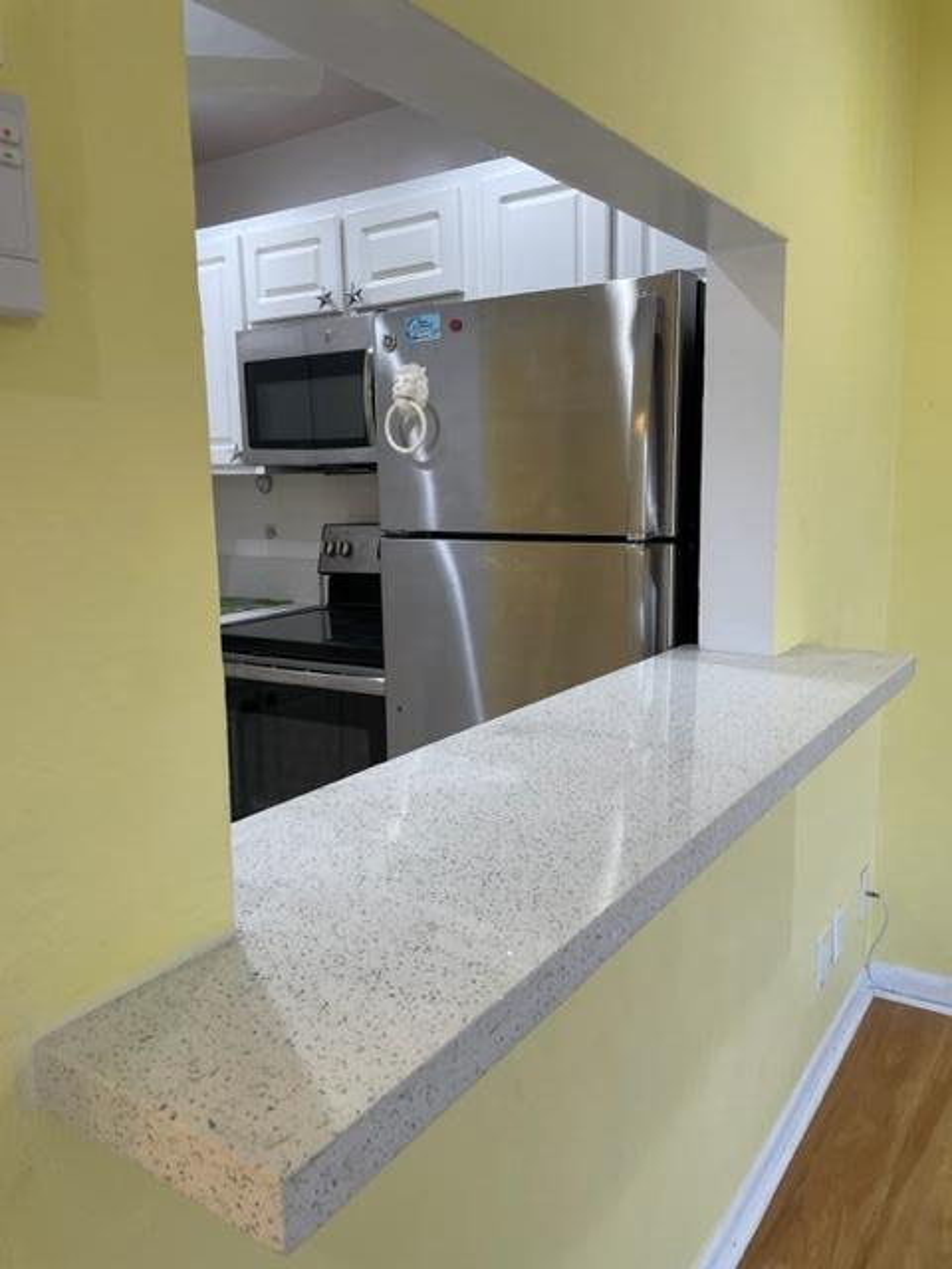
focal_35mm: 26
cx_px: 476
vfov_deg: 67.3
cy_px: 634
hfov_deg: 53.1
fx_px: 953
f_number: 1.6
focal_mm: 4.2
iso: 80
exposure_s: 1/120
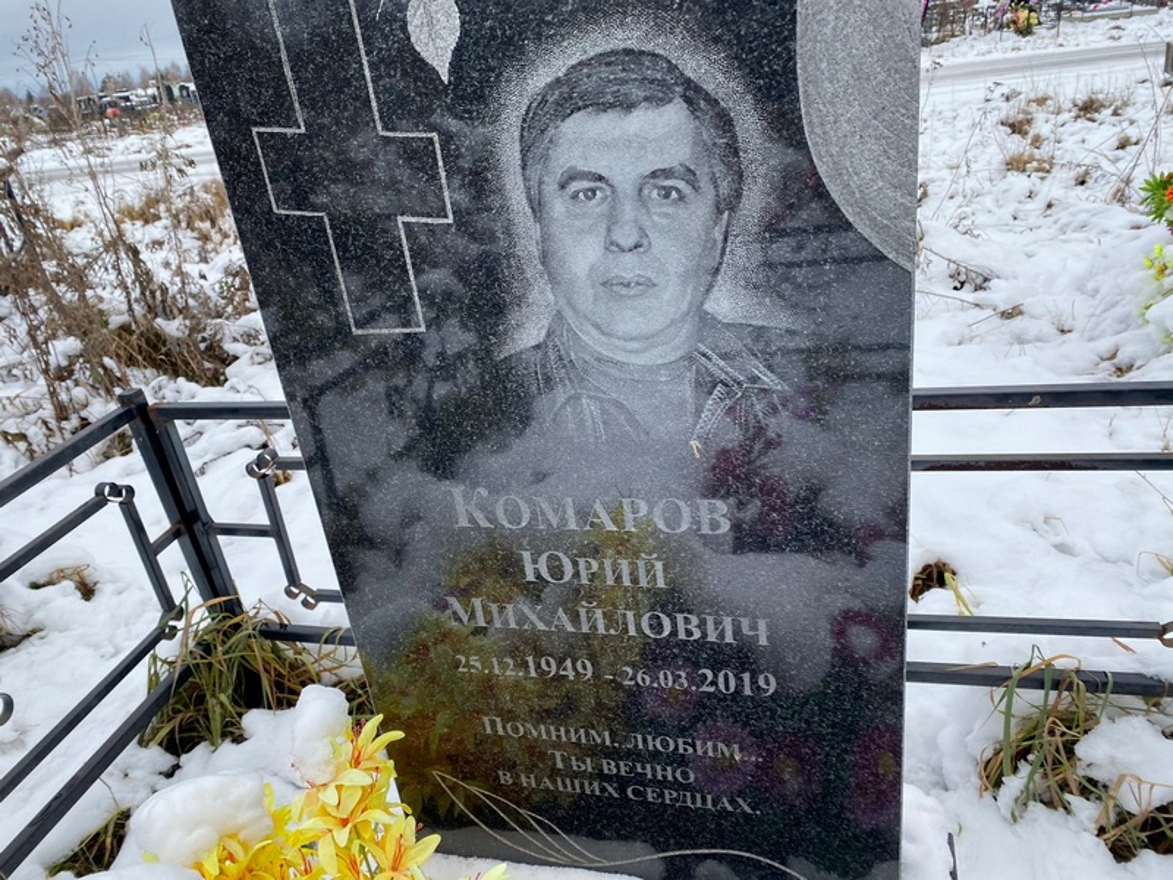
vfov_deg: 53.1
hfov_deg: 67.3
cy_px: 440
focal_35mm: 26
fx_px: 881
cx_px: 586
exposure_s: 1/247
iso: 32
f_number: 1.8
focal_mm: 4.25
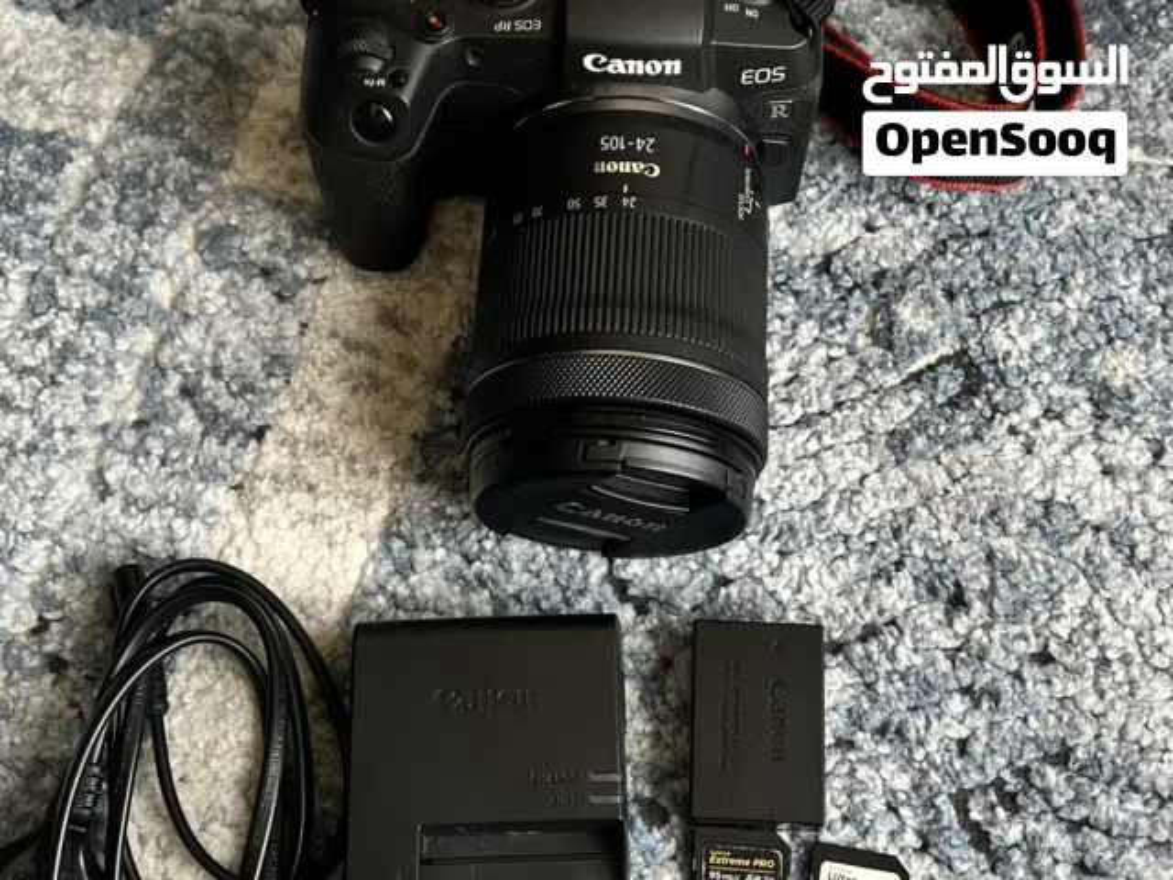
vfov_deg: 53.1
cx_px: 586
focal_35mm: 26
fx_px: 881
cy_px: 440
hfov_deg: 67.3
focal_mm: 5.7
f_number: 1.5
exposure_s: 1/120
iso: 125
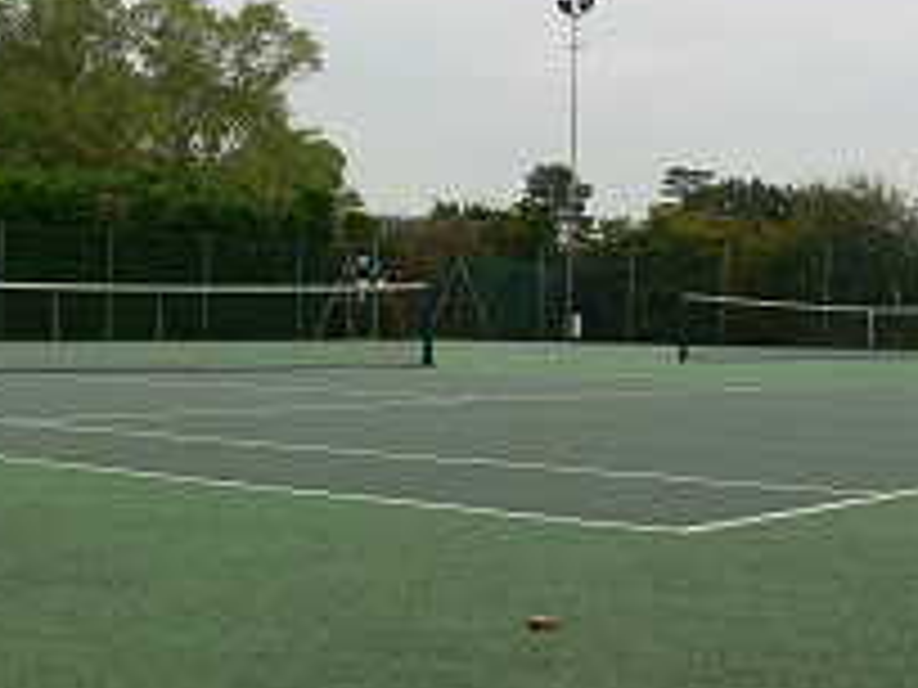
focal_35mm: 60
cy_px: 342
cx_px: 648
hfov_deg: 31.8
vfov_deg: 24.4
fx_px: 1591
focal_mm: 7.4
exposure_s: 1/125
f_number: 5.6
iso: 80
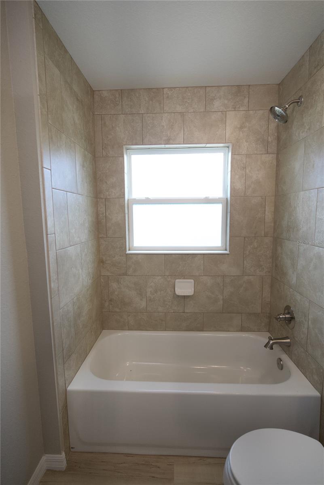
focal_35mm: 17
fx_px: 229
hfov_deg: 70.5
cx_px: 162
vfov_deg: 93.3
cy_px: 242
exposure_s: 1/500
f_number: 2.8
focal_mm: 17
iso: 640
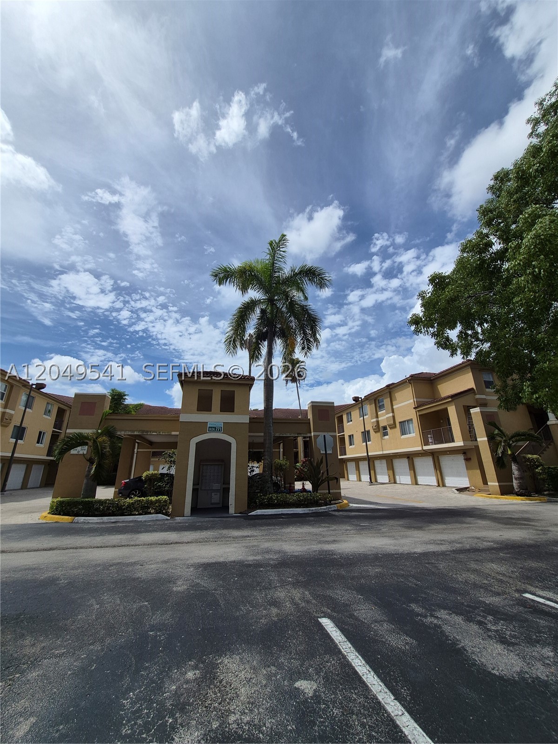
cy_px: 372
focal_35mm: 13
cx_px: 279
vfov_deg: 106.2
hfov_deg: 89.9
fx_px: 279
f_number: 2.2
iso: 40
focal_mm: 1.74
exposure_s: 1/3904
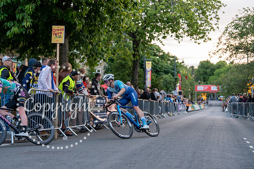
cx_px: 127
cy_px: 84
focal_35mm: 70
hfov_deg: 28.8
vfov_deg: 19.5
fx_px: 494
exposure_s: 1/1000
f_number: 2.8
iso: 3200
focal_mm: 70
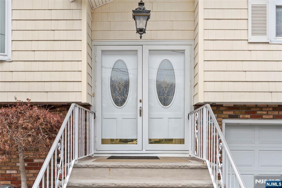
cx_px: 141
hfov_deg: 61.9
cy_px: 94
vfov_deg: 43.6
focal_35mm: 30
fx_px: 235
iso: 200
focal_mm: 20
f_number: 9
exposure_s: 1/25
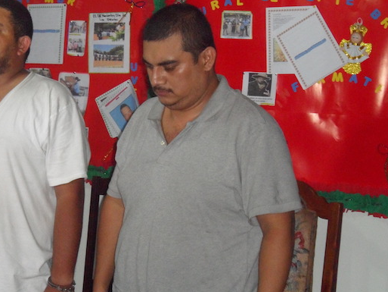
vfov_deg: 17.0
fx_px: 975
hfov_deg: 22.5
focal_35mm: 87
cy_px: 118
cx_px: 152
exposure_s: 1/45
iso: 640
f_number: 5.2
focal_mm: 11.2
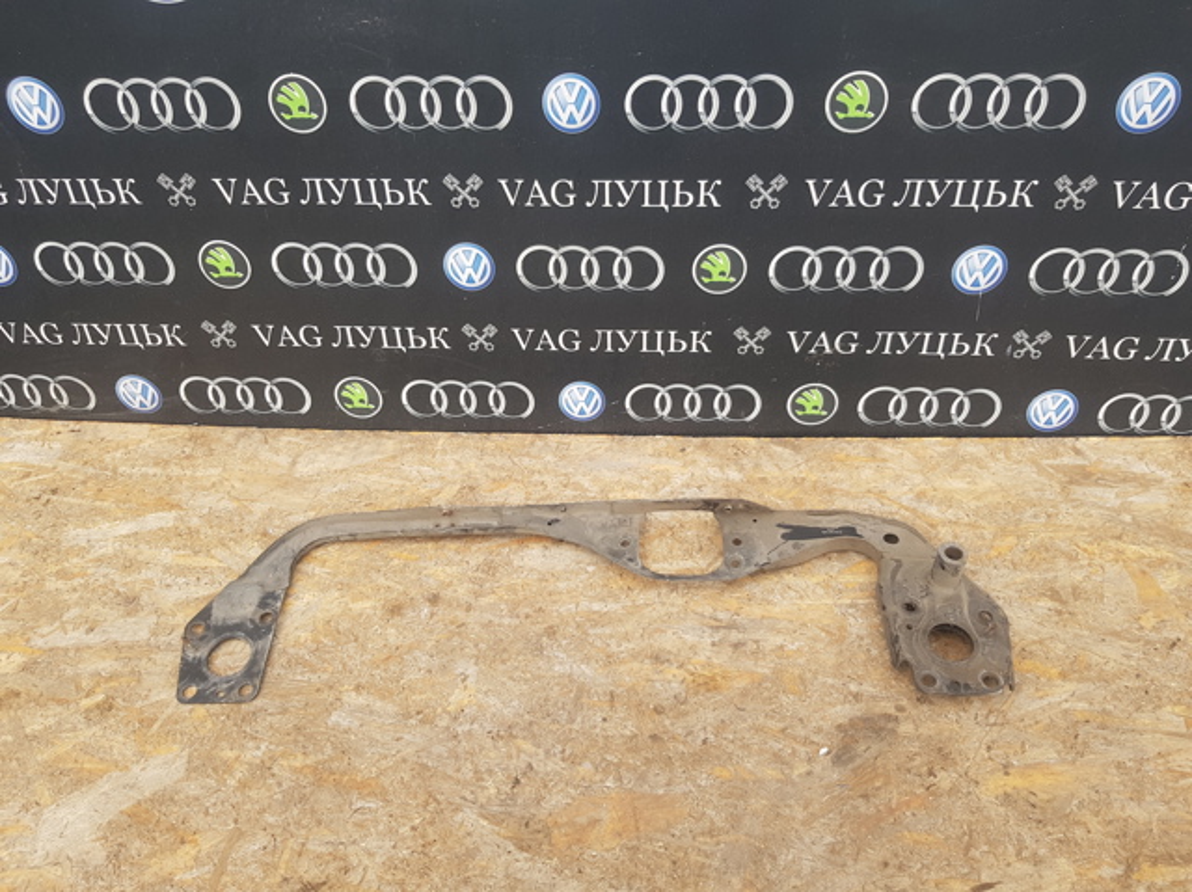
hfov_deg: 67.3
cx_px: 596
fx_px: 895
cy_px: 446
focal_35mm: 26
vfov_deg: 53.0
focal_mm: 4.2
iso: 40
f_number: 1.7
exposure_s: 1/507
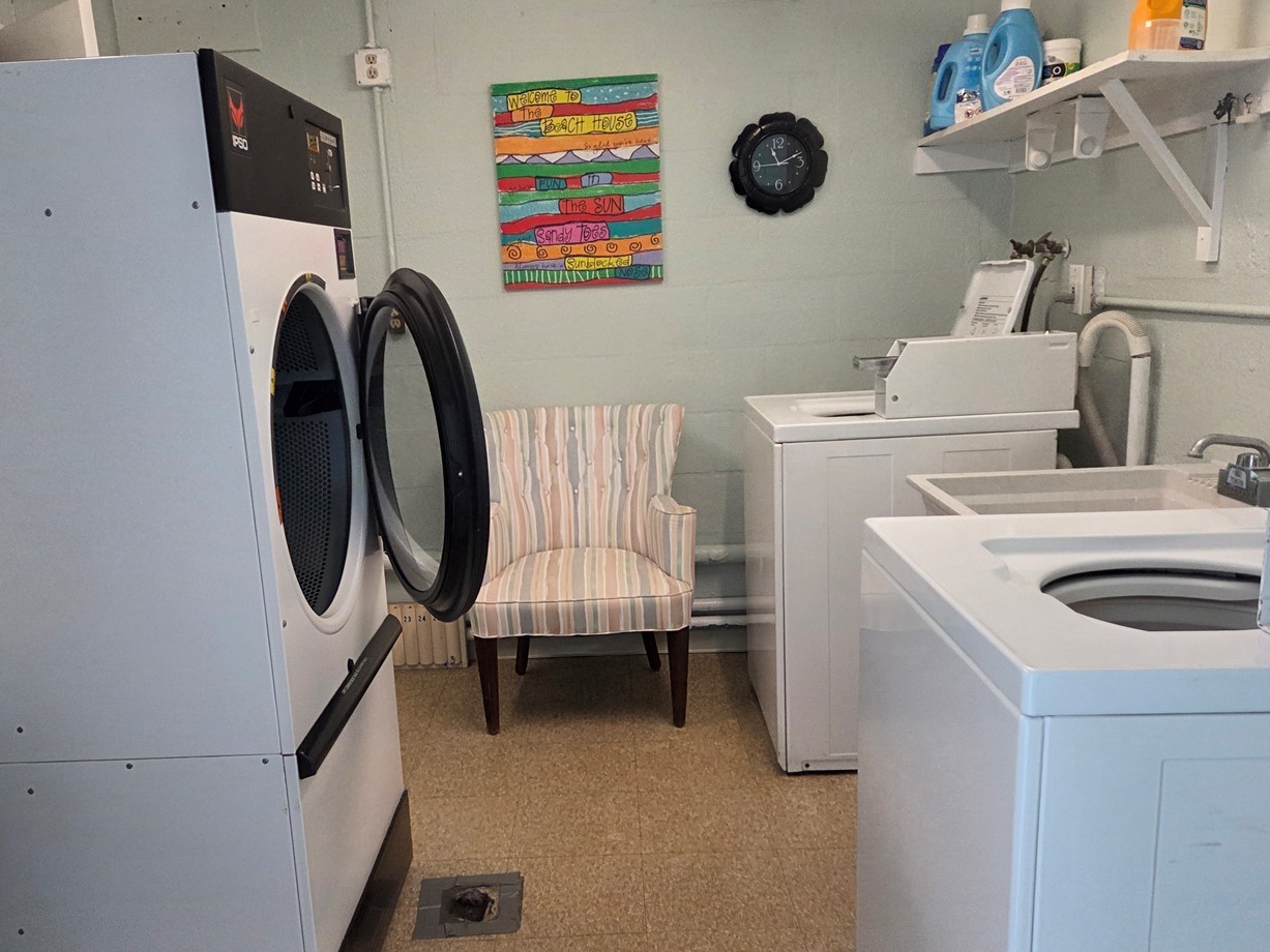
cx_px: 586
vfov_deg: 46.8
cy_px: 506
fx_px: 1101
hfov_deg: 59.9
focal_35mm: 30
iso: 500
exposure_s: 1/120
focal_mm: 5.4
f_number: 1.8
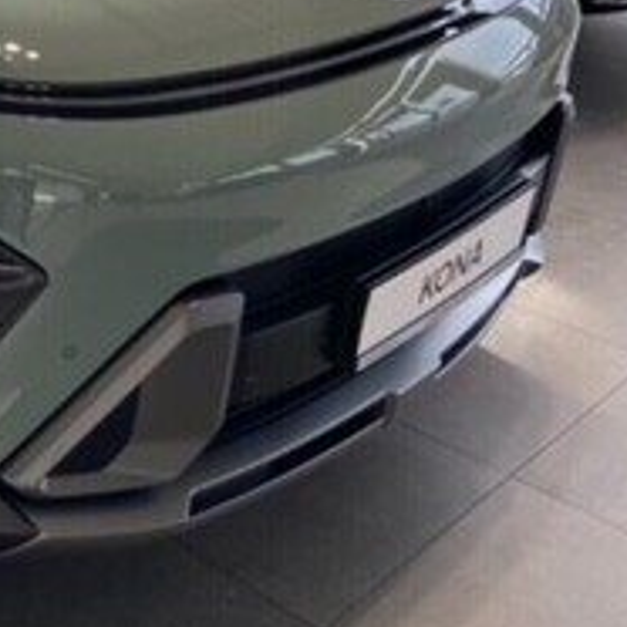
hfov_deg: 22.4
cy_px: 49
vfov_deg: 24.5
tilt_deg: -19.5
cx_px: -216
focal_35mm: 68
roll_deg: -0.5
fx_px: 1393
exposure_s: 1/219
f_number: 1.8
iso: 32
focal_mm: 4.25
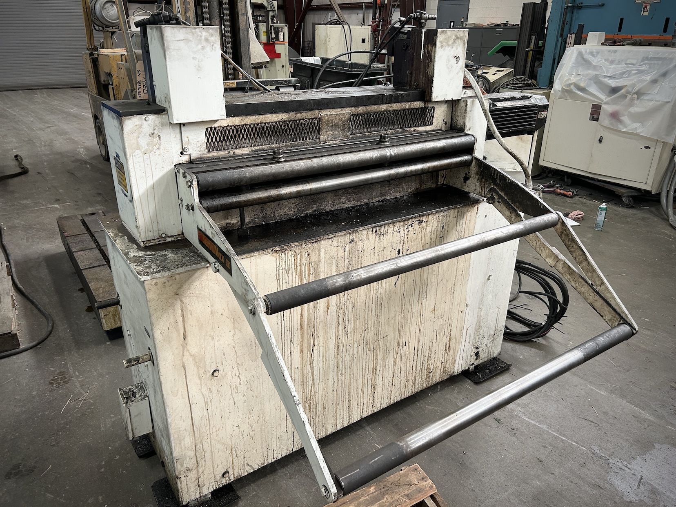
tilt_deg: -23.4
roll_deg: +0.2
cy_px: 254
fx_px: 508
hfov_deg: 67.3
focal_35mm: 26
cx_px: 338
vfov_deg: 53.1
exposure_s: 1/60
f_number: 1.5
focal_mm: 5.7
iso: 125
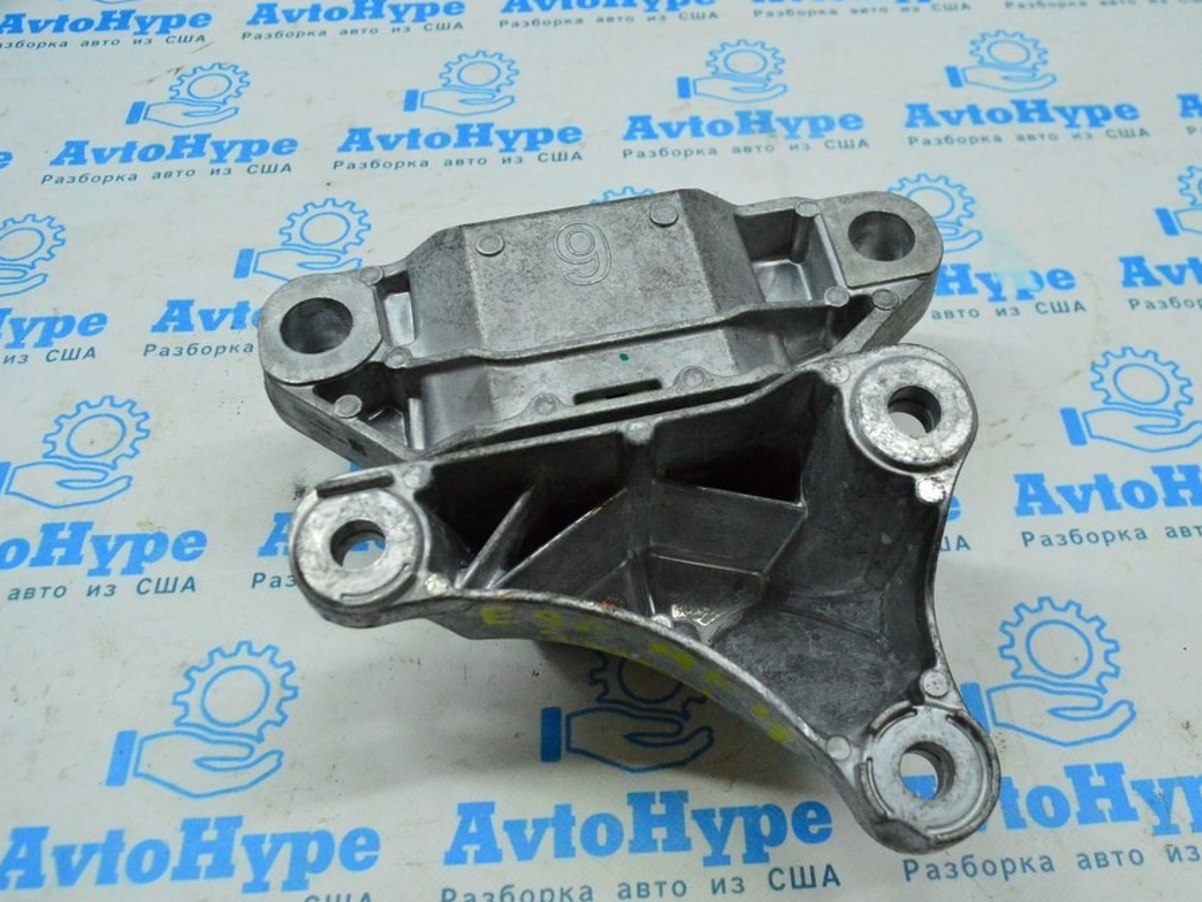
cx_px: 652
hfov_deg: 55.3
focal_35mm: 33
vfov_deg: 43.0
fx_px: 1146
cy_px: 455
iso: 6400
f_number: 6.3
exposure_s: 1/640
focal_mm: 20
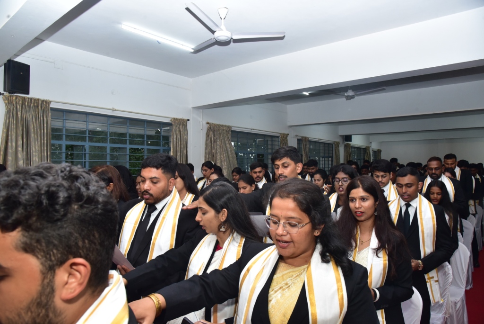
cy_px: 162
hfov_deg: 73.7
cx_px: 242
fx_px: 323
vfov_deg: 53.2
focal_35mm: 24
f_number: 7.1
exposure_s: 1/160
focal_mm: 24
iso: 2000
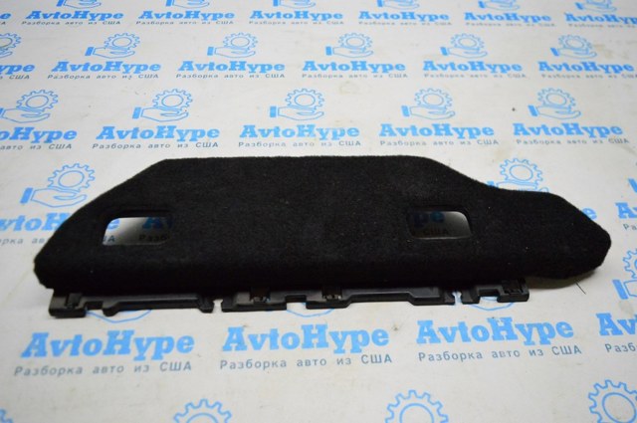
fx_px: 557
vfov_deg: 41.6
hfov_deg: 59.6
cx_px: 318
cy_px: 212
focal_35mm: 32
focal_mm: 21
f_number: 3.8
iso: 6400
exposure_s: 1/1000
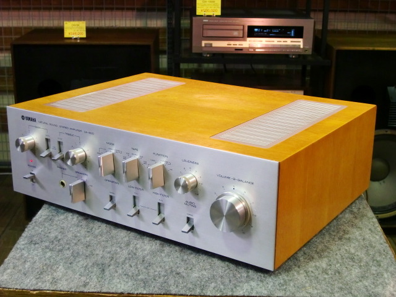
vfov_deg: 26.6
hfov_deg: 34.9
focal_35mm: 55
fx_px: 629
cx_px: 198
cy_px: 148
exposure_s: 1/50
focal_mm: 9.8
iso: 400
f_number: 3.6
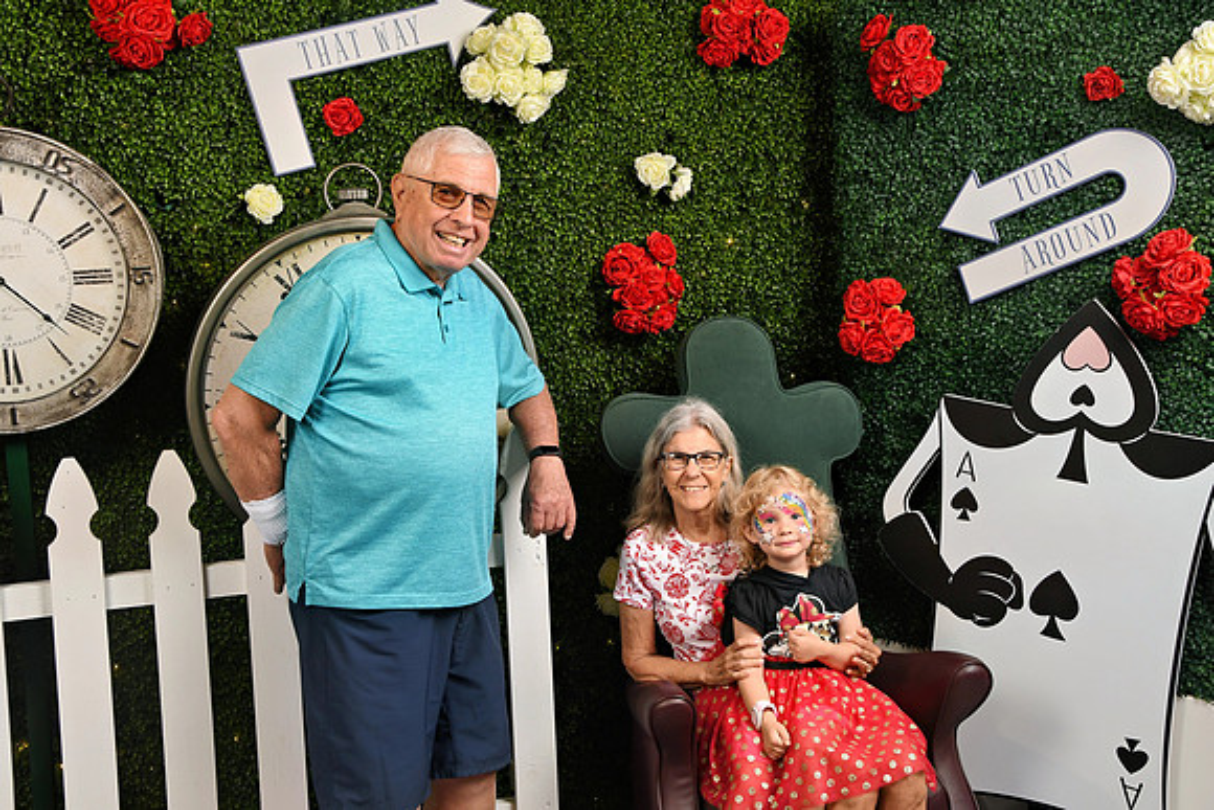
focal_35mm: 39
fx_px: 1315
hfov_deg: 49.5
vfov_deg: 34.2
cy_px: 405
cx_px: 607
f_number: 7.1
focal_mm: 26
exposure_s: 1/125
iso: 640
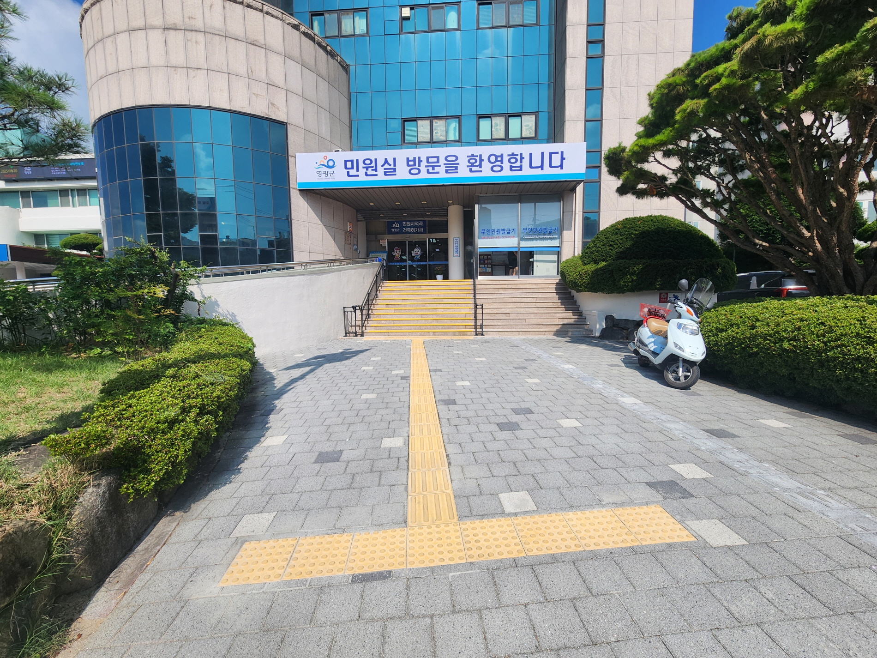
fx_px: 329
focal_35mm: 13
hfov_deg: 106.2
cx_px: 438
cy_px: 329
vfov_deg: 89.9
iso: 50
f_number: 2.2
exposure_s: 1/2671
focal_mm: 2.2
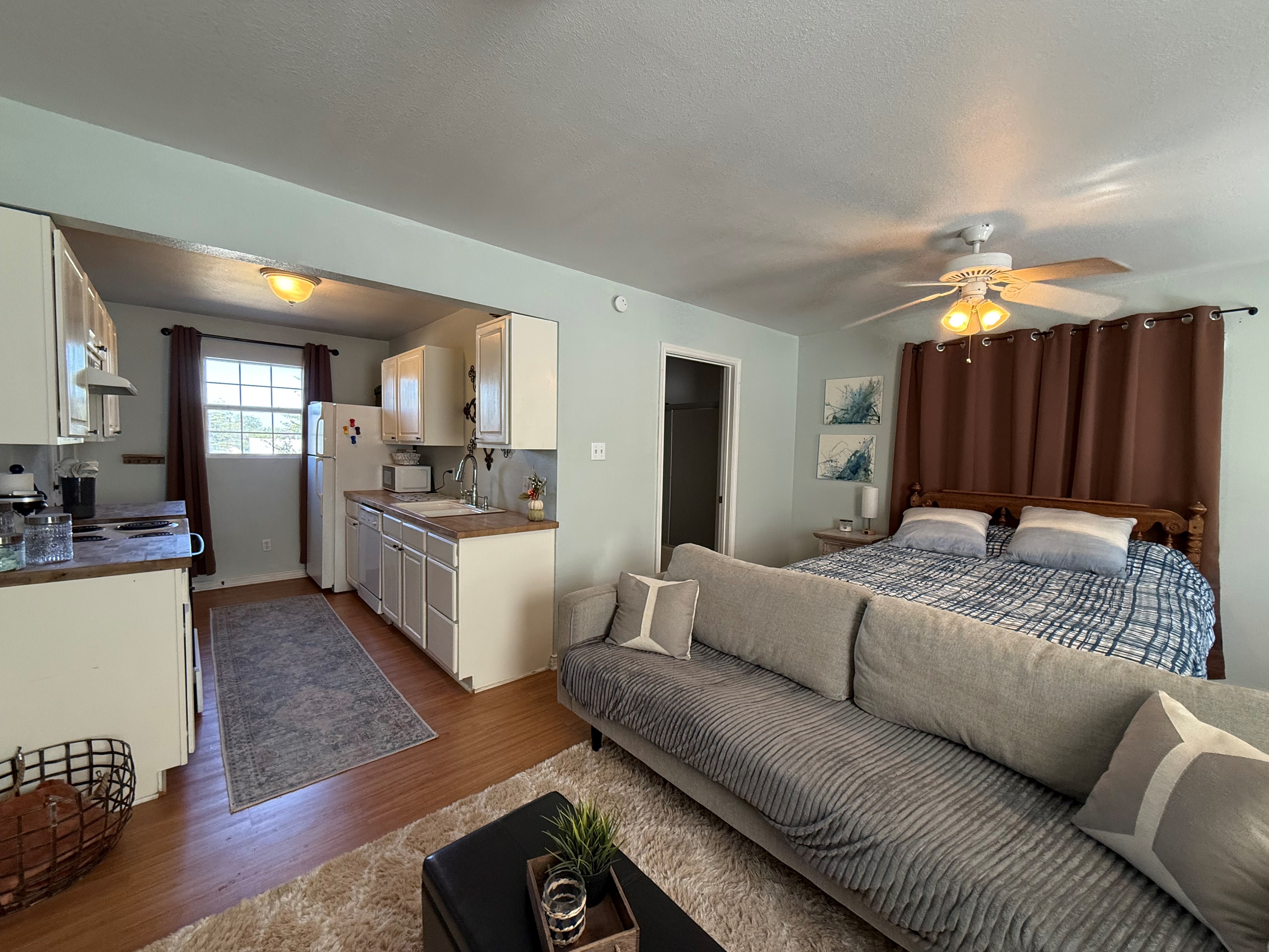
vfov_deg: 85.7
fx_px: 513
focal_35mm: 14
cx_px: 634
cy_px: 476
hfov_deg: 102.1
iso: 250
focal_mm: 2.22
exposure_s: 1/120
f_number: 2.2
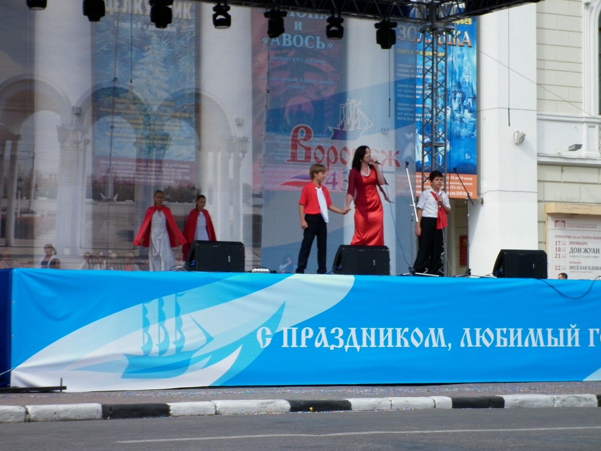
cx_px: 300
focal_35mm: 112
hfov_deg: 17.6
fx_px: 1945
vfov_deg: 13.2
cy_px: 226
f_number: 6.2
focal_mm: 20
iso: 80
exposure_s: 1/200
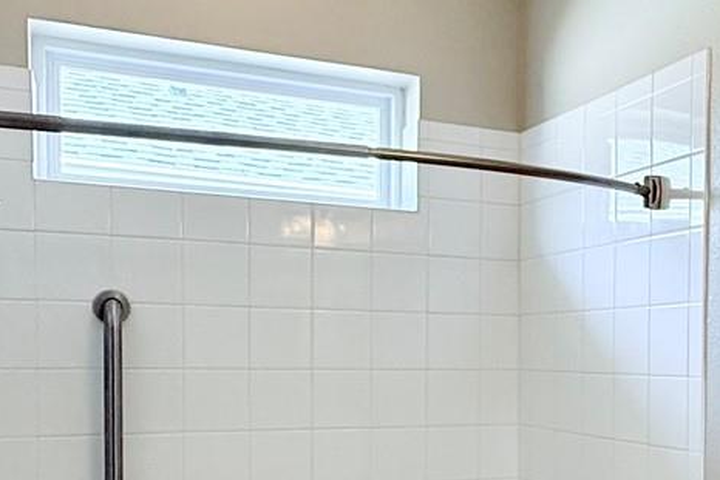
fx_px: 1000
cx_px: 590
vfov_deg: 26.4
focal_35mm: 50
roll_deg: +0.0
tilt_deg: -2.4
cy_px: 395
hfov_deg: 37.9
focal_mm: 2.22
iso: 125
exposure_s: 1/120
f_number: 2.2
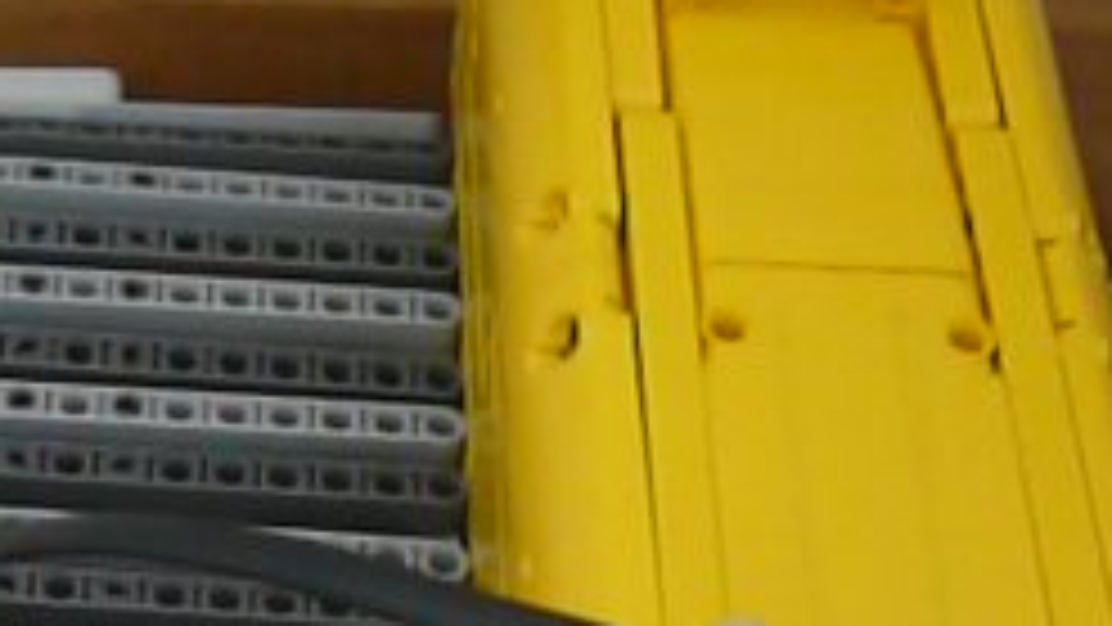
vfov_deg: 12.1
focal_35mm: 99
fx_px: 2919
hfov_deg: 21.2
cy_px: 626
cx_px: 189
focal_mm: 5.2
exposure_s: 1/80
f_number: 2.8
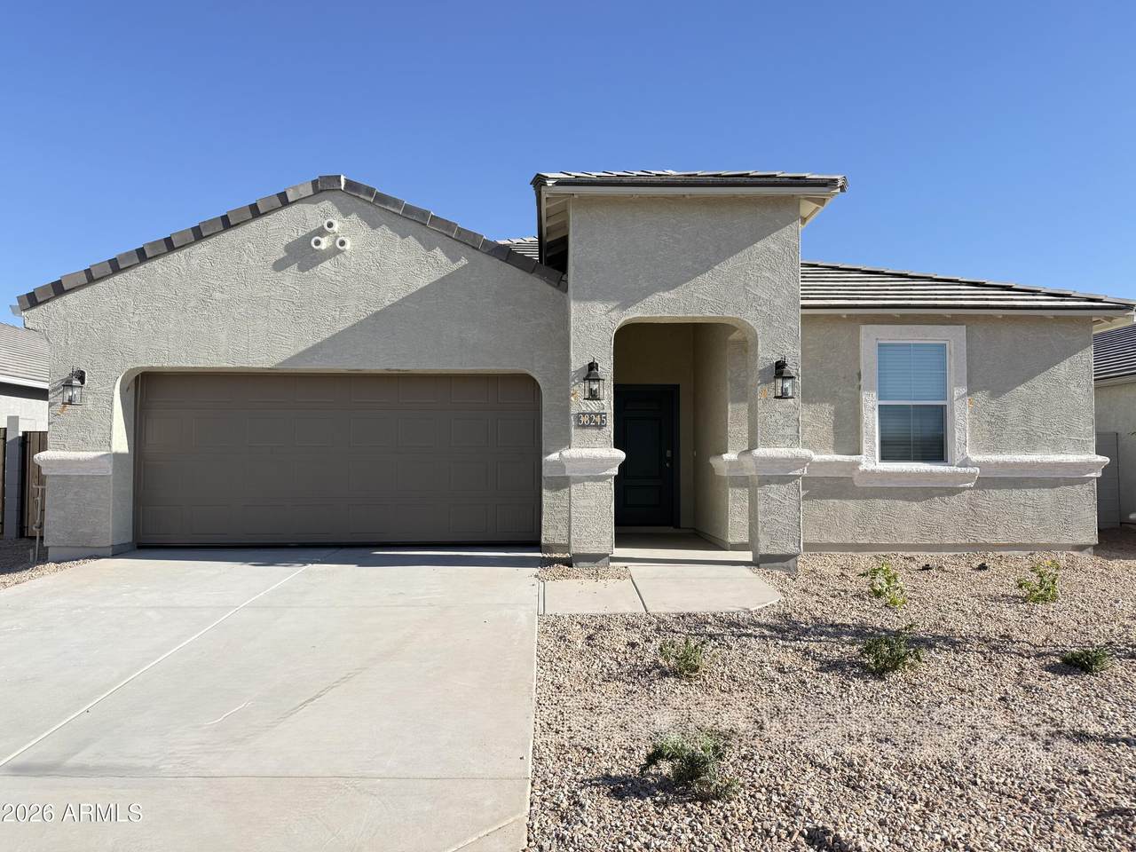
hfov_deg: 71.6
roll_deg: -0.4
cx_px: 568
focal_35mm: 24
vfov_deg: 56.8
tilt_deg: +2.5
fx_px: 788
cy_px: 426
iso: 80
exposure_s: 1/2801
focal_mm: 6.76
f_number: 1.78
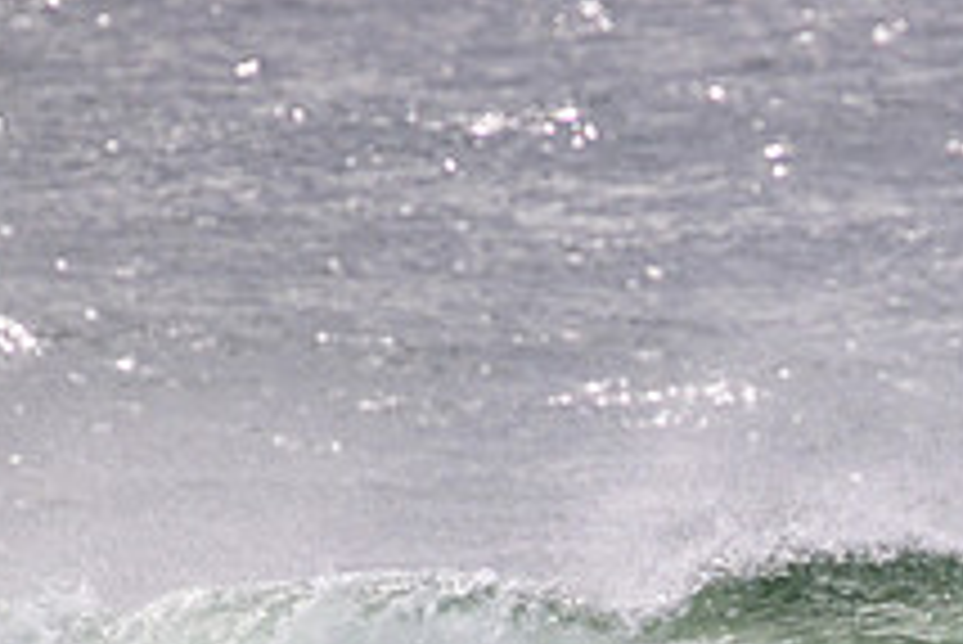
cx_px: 1206
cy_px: 795
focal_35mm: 2171
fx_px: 58111
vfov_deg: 0.6
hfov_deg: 0.9
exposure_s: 1/2000
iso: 1100
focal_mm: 800
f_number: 11
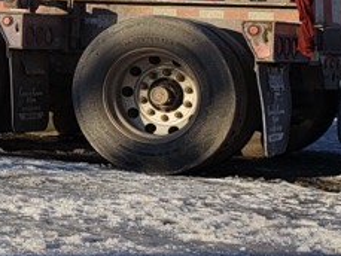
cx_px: -380
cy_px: -7
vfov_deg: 11.7
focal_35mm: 125
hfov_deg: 13.2
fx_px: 1232
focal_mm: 4.3
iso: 50
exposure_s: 1/1199
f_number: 2.4
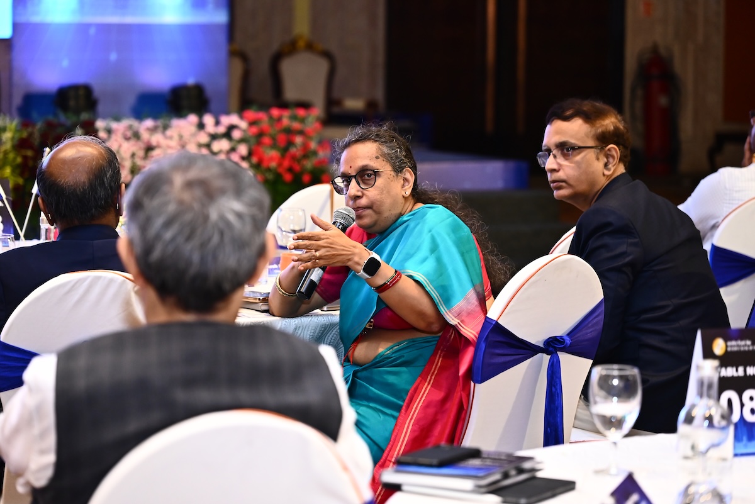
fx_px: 2517
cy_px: 252
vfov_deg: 11.4
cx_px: 378
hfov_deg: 17.1
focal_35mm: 120
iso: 2000
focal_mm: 120
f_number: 4
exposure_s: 1/160
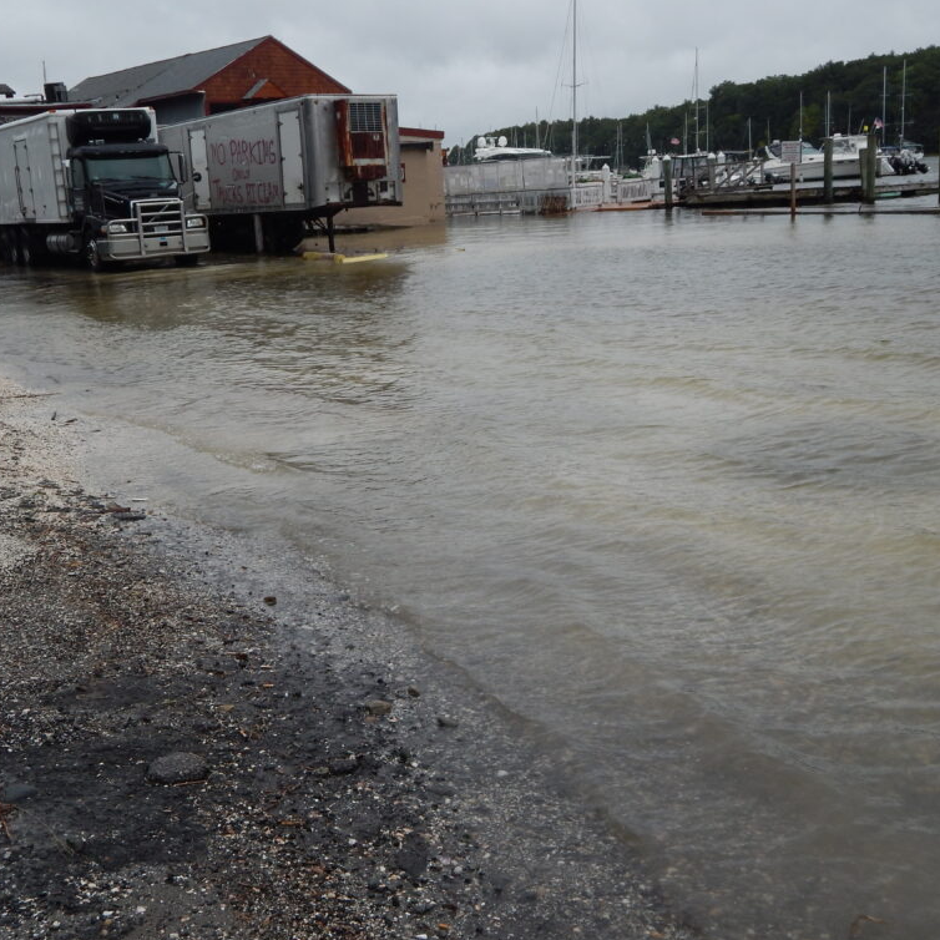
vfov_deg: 40.0
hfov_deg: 40.0
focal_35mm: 42
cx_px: 445
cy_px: 465
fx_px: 1290
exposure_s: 1/640
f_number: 3.3
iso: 125
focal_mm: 6.1
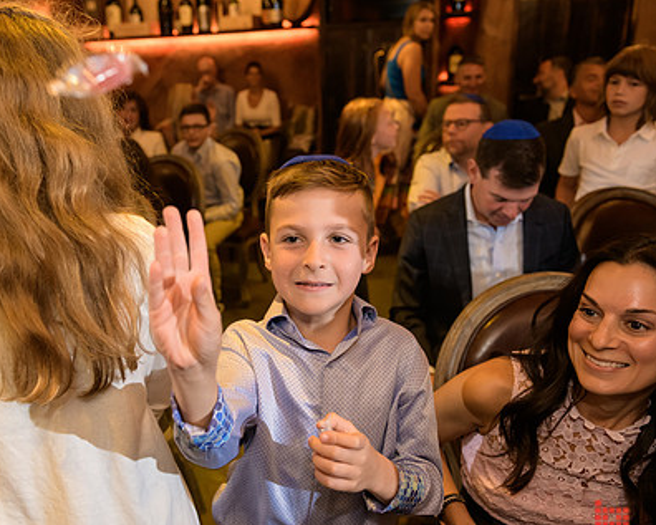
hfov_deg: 53.4
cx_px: 232
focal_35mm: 33
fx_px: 641
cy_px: 266
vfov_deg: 44.6
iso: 1600
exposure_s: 1/125
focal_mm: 24
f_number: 3.2
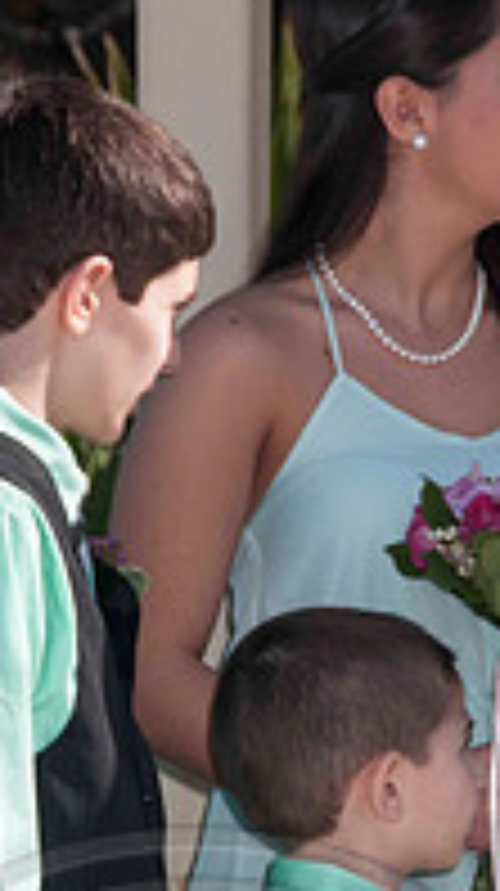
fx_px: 10964
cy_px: 684
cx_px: 385
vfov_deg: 4.7
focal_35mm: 464
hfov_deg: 2.6
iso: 100
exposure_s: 1/250
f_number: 10
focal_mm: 130
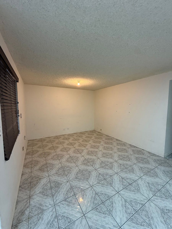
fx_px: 93
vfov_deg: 102.1
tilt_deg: -4.9
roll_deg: +0.0
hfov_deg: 85.7
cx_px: 86
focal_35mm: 14
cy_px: 114
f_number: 2.2
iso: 250
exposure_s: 1/60
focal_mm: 2.22
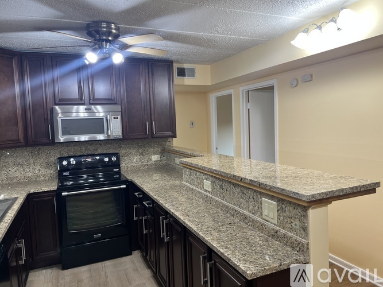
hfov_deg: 67.3
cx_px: 192
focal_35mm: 26
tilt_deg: -3.8
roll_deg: +2.4
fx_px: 288
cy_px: 144
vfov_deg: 53.0
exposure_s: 1/120
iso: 125
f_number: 1.5
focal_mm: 5.7
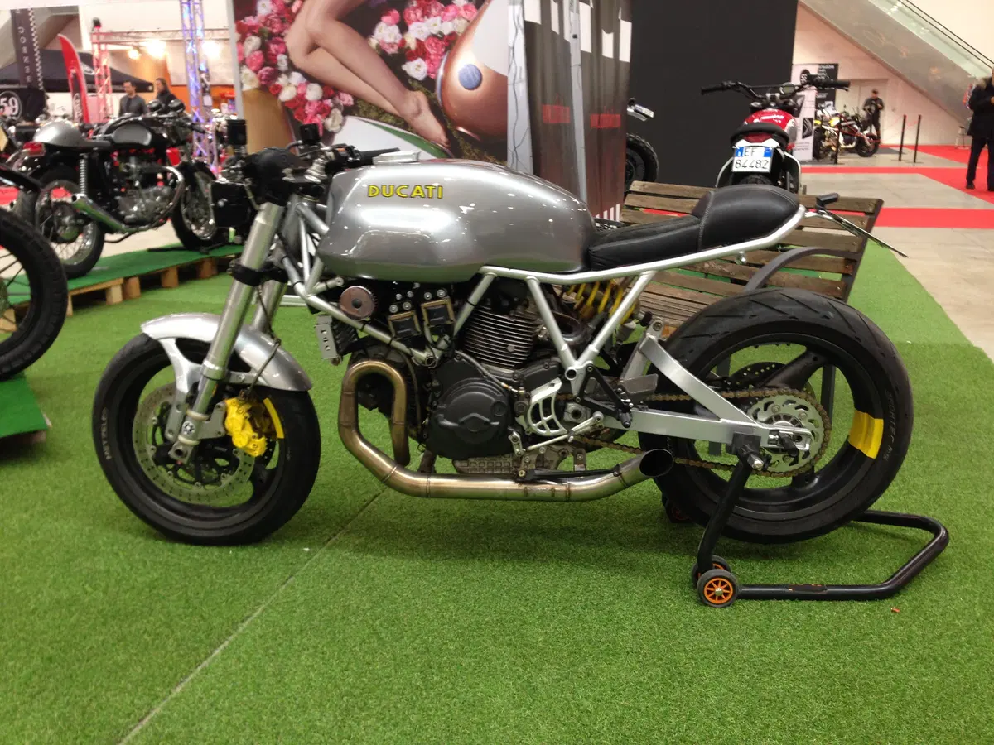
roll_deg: -0.2
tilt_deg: -16.8
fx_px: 948
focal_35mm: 33
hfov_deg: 55.4
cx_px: 497
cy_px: 372
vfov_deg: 42.9
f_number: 2.4
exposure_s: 1/20
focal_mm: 4.12
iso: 80
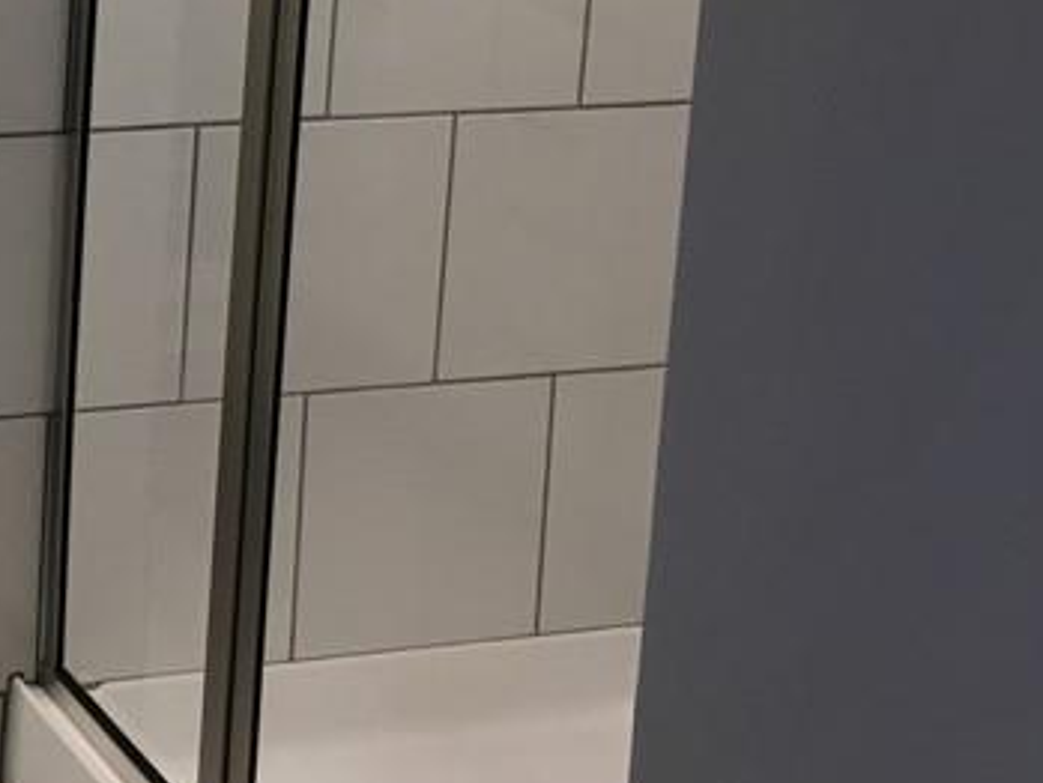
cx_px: -359
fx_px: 2562
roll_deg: -2.9
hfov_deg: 20.7
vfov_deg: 16.6
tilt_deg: -11.2
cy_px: -178
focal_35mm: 85
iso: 64
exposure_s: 1/30
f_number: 2.2
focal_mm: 4.15
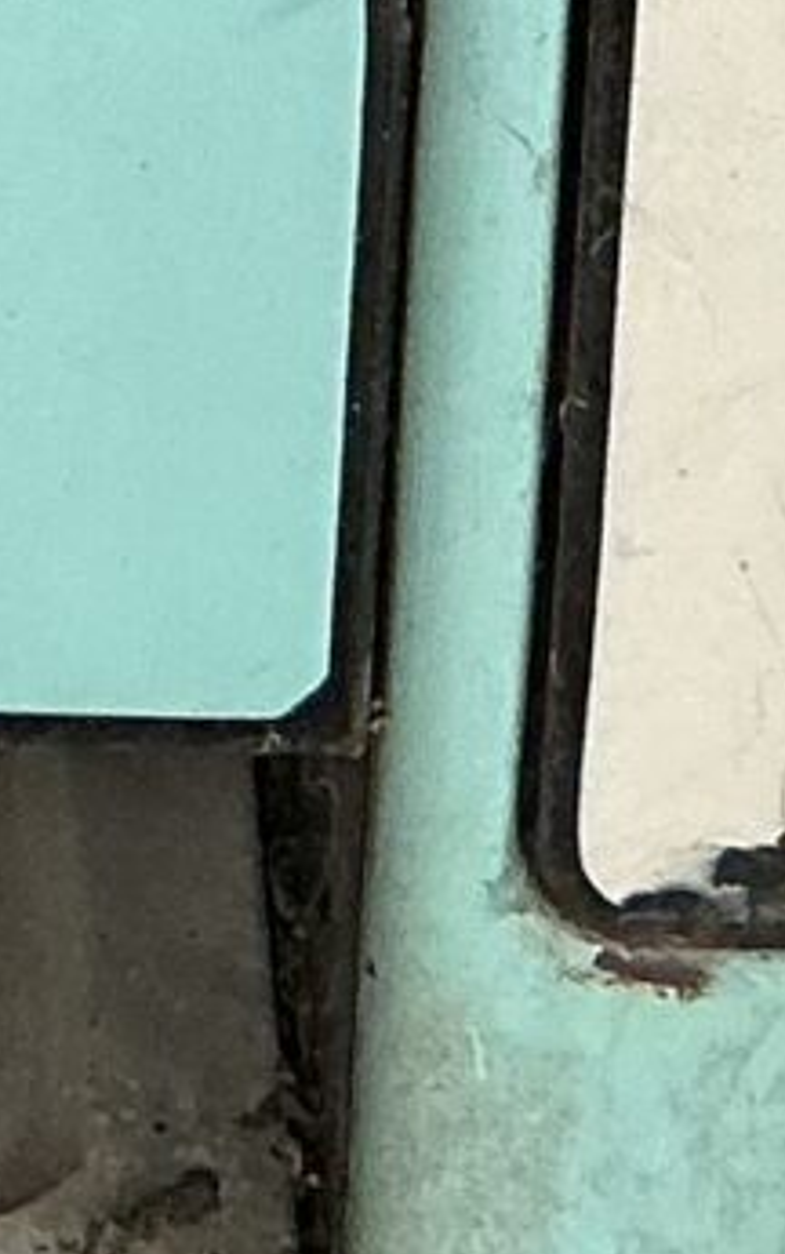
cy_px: -723
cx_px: 0
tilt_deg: -22.8
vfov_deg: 8.9
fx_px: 7795
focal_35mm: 228
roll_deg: -1.5
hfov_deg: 5.8
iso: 125
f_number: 1.8
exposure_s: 1/60
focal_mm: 3
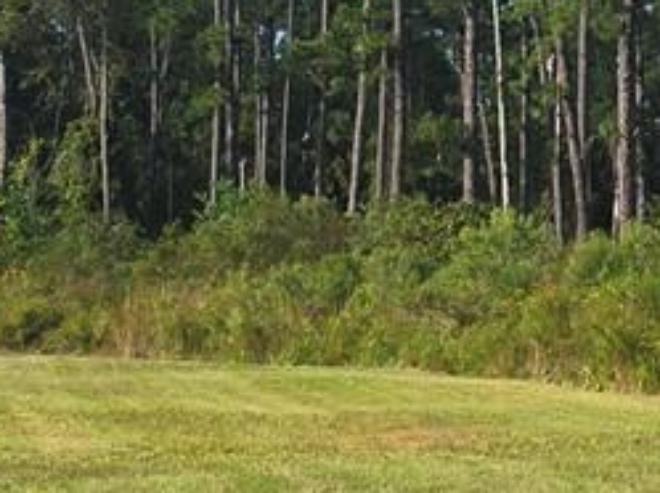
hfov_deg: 12.8
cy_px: 74
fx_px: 2818
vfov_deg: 10.0
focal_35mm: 148
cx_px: 938
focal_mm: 6.3
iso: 12
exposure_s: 1/756
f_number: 1.7
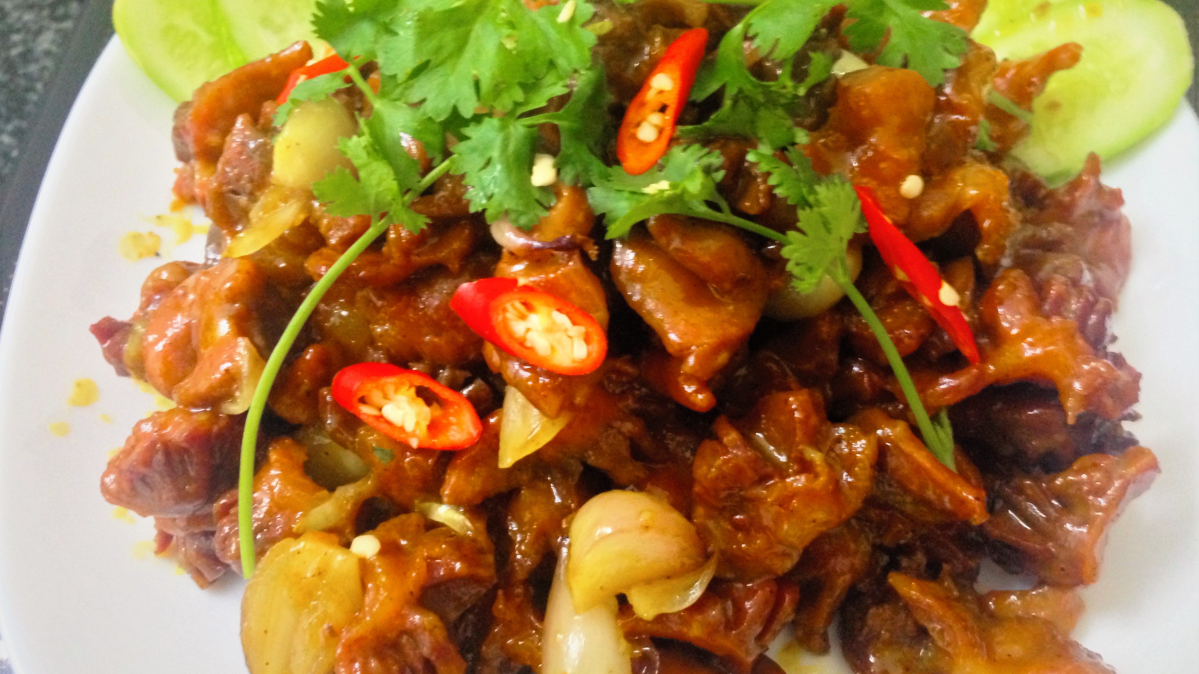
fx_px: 1144
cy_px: 306
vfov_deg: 32.8
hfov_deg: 55.3
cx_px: 600
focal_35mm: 36
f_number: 2.4
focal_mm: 4.12
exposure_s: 1/17
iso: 400
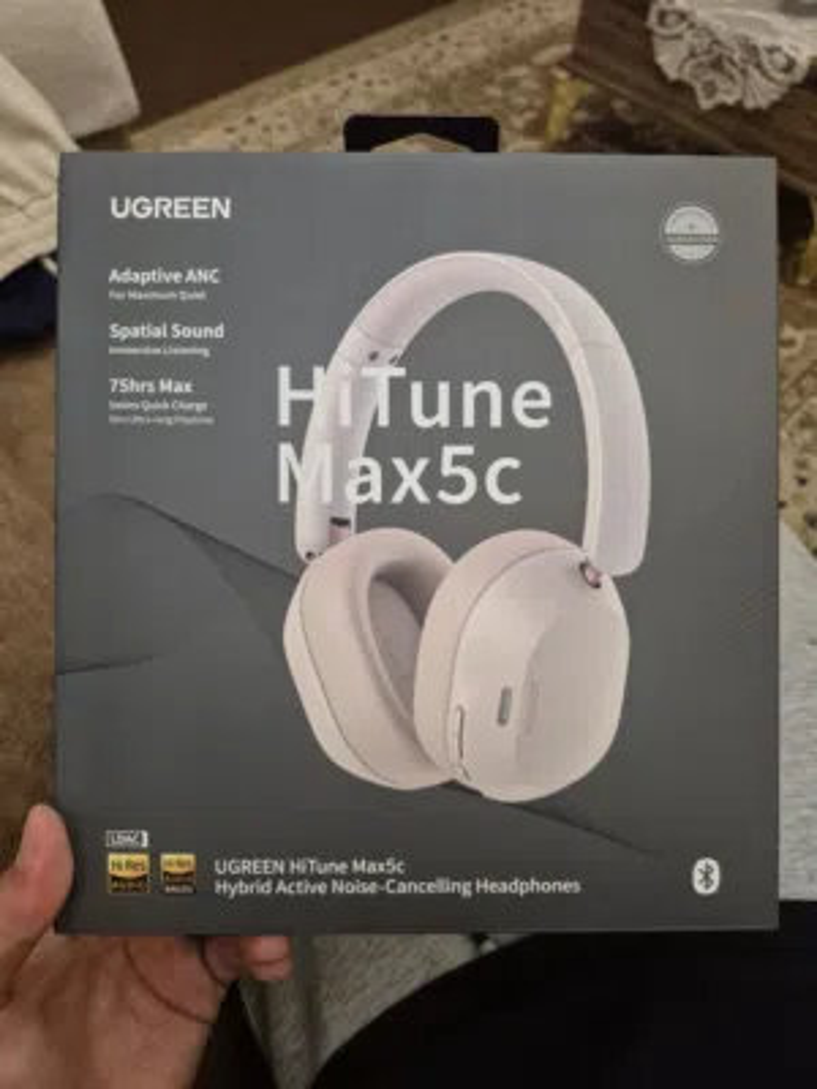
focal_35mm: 23
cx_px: 408
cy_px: 544
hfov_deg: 58.9
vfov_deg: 73.9
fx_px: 724
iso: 1250
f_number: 1.8
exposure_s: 1/100
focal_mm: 5.4
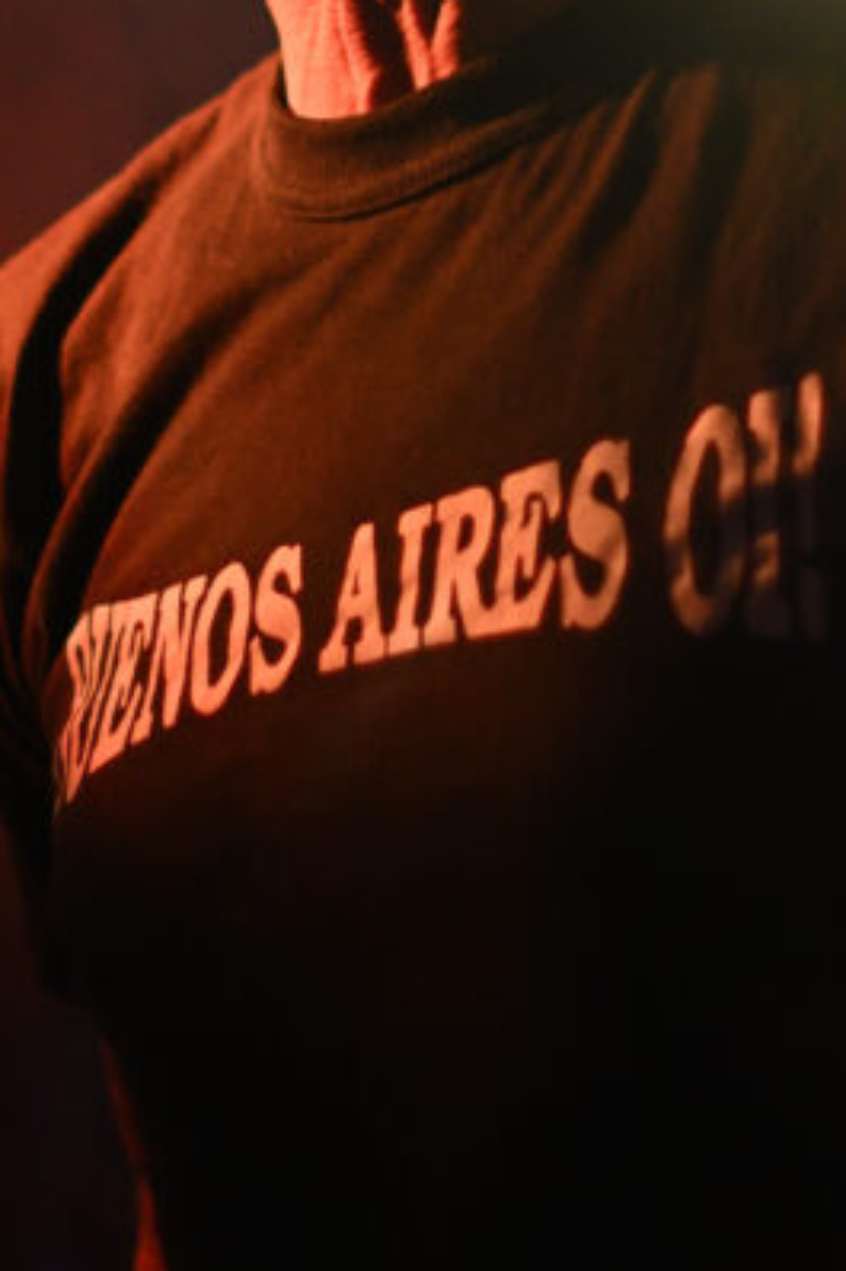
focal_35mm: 193
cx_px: 442
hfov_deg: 7.1
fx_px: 6809
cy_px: -275
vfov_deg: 10.5
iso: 2000
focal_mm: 50
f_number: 1.4
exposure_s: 1/320
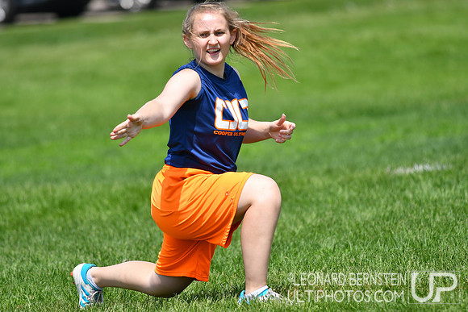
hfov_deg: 4.6
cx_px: 234
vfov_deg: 3.1
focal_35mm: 450
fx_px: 5851
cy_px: 156
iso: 320
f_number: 4
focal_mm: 300
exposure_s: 1/3200
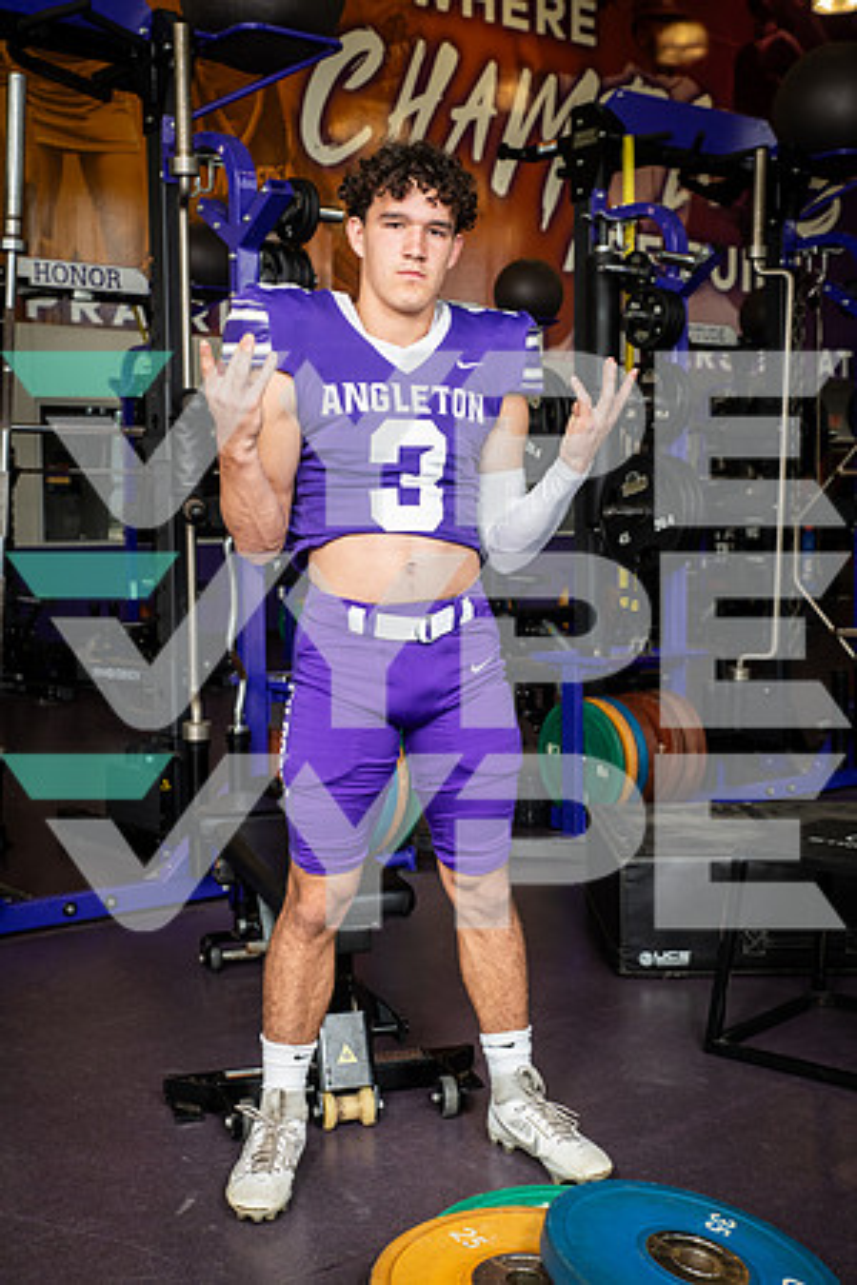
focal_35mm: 46
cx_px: 428
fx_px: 1642
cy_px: 642
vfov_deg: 42.7
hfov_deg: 29.2
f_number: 7.1
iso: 800
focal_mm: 46
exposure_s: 1/250
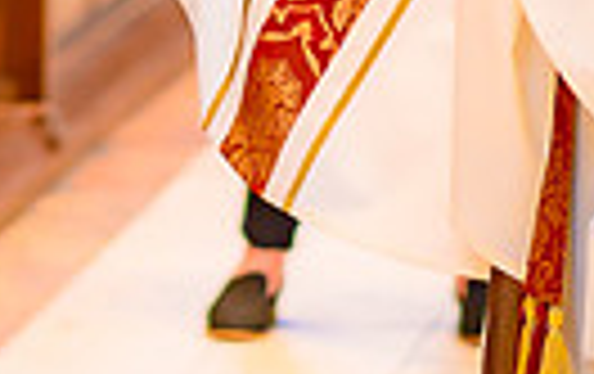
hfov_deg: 3.8
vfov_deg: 2.4
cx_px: 53
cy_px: -586
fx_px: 8854
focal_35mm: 546
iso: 900
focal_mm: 105
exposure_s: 1/100
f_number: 1.4
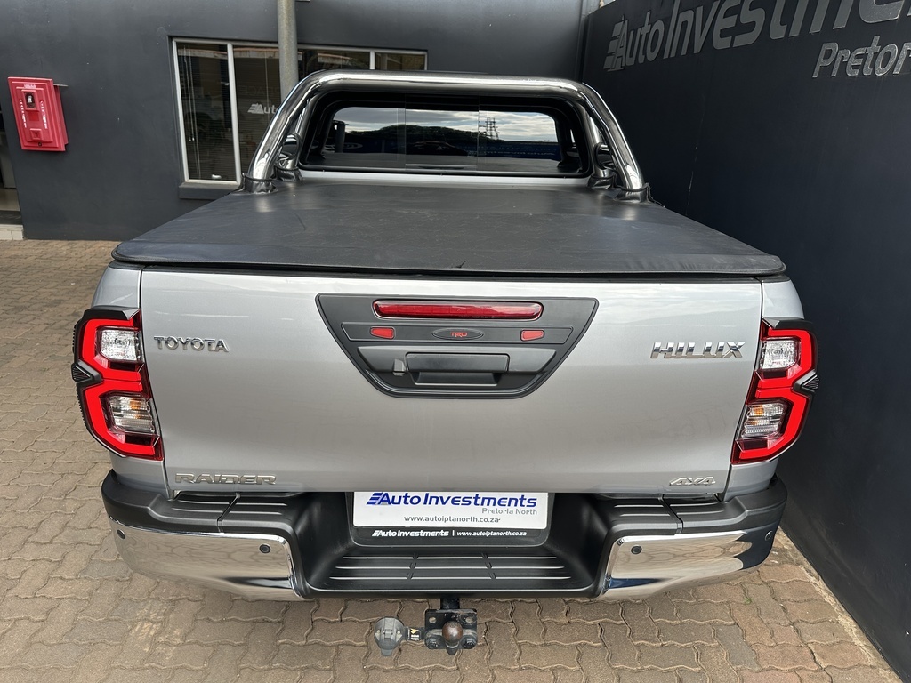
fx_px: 632
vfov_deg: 56.8
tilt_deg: -21.1
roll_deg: -3.3
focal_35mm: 24
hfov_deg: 71.6
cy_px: 342
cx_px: 456
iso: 80
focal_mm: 6.86
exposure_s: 1/872
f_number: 1.78
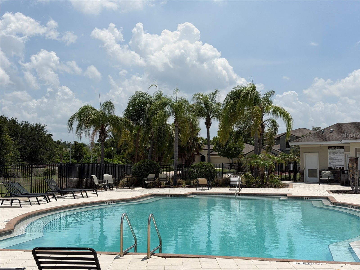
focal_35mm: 48
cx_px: 180
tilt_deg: +2.8
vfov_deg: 30.3
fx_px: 499
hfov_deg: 39.7
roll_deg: +0.8
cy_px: 135
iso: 80
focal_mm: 6.76
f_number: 1.78
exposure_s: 1/11364
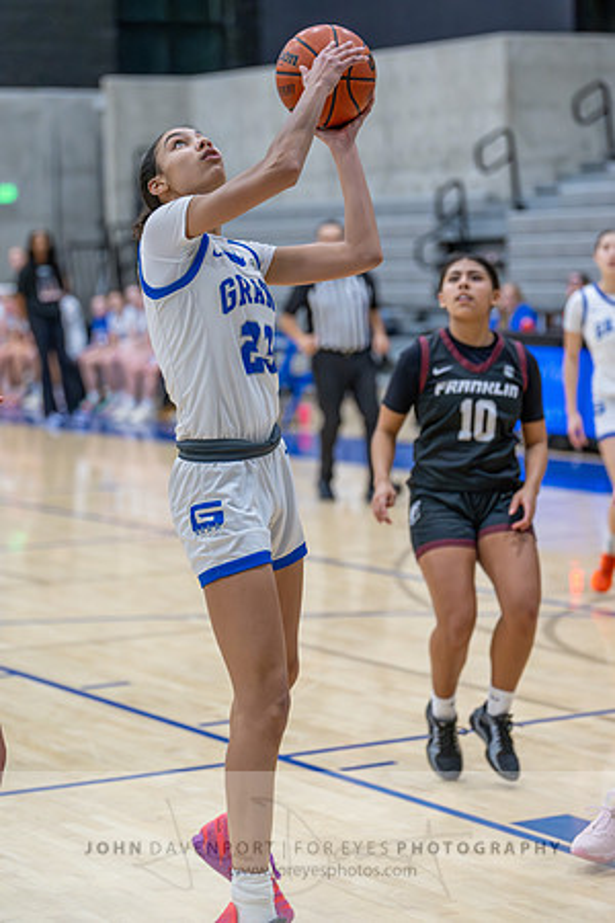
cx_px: 308
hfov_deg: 13.4
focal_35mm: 102
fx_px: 2614
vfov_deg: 20.0
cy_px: 462
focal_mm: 102
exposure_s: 1/1000
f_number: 2.8
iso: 5000
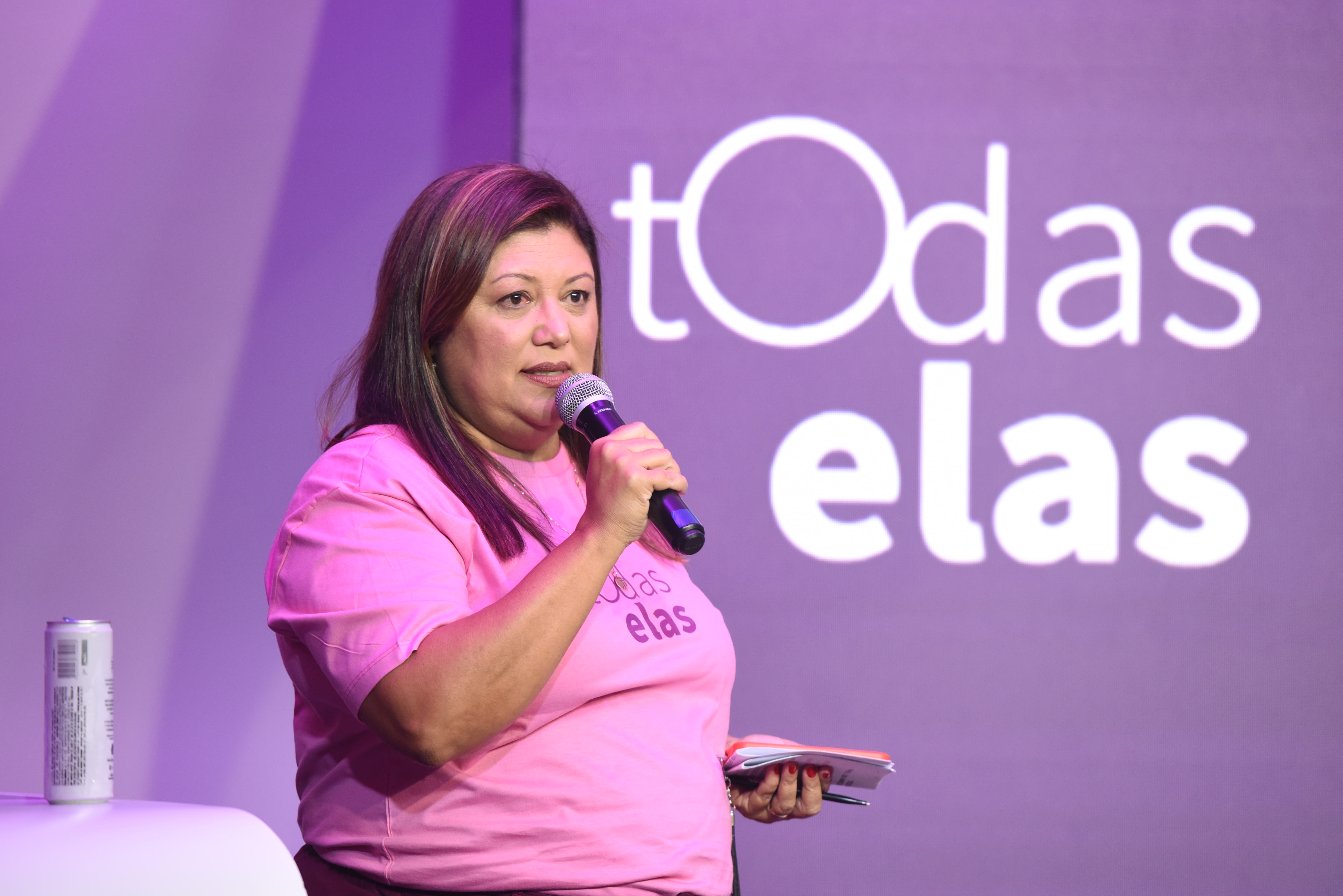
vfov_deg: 8.1
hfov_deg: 12.1
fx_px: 6344
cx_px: 672
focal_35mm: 170
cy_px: 448
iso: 1600
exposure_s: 1/125
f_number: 4
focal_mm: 170
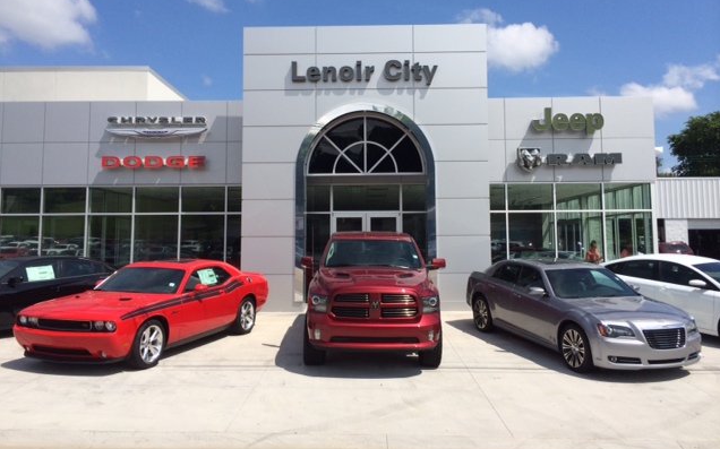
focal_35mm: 32
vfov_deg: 39.3
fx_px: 628
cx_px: 361
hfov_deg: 59.7
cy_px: 184
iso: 40
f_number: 2.2
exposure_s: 1/3425
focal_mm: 4.12
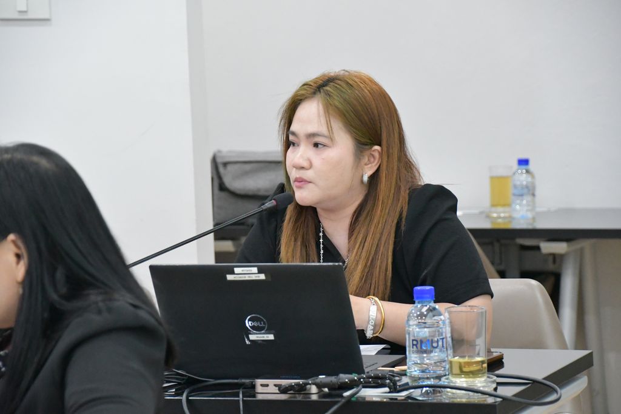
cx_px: 310
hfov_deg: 13.1
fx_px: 2708
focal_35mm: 157
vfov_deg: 8.7
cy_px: 207
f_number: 5.6
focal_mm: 105
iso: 8000
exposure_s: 1/125
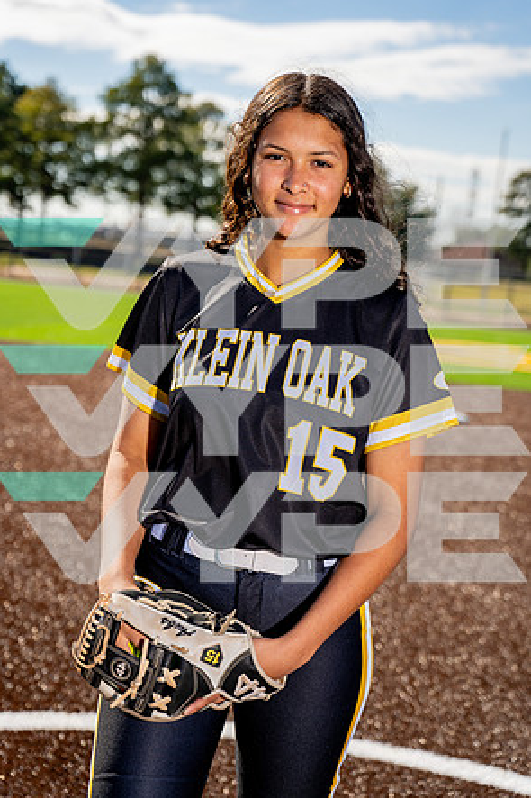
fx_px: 1439
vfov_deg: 31.0
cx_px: 265
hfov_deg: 20.9
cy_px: 402
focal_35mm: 65
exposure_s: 1/1000
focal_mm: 64
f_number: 4
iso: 100
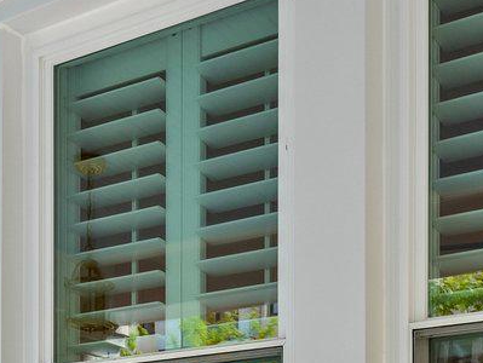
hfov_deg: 28.0
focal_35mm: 69
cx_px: 179
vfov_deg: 18.8
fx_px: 964
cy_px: 546
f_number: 8
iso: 125
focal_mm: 14
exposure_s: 1/15
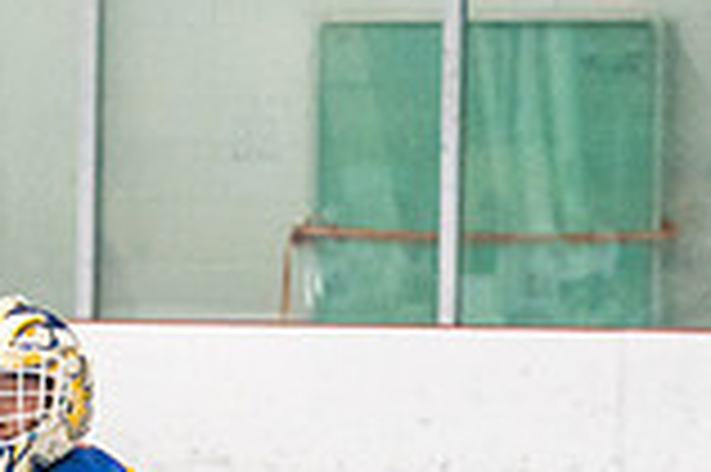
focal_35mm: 382
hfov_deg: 5.3
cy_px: 425
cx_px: -710
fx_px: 7537
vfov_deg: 3.6
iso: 3200
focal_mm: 70
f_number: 2.8
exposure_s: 1/1250
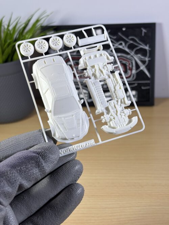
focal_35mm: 52
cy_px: 112
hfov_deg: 28.0
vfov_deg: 36.8
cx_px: 84
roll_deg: +2.3
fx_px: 339
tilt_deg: -25.4
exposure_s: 1/117
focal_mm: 5.96
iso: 32
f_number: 1.6
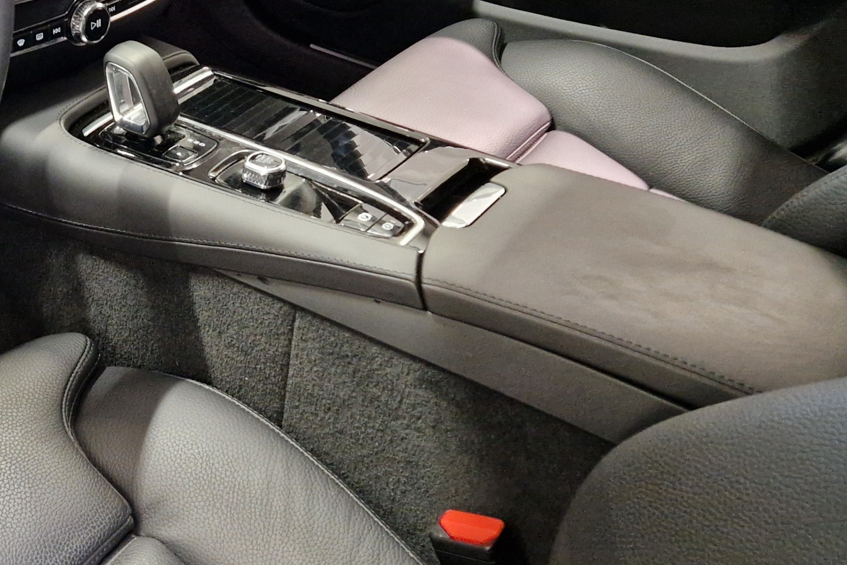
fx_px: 1294
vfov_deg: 24.5
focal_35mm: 55
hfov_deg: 34.0
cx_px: 60
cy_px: 201
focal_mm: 5.4
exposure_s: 1/100
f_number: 1.8
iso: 1000
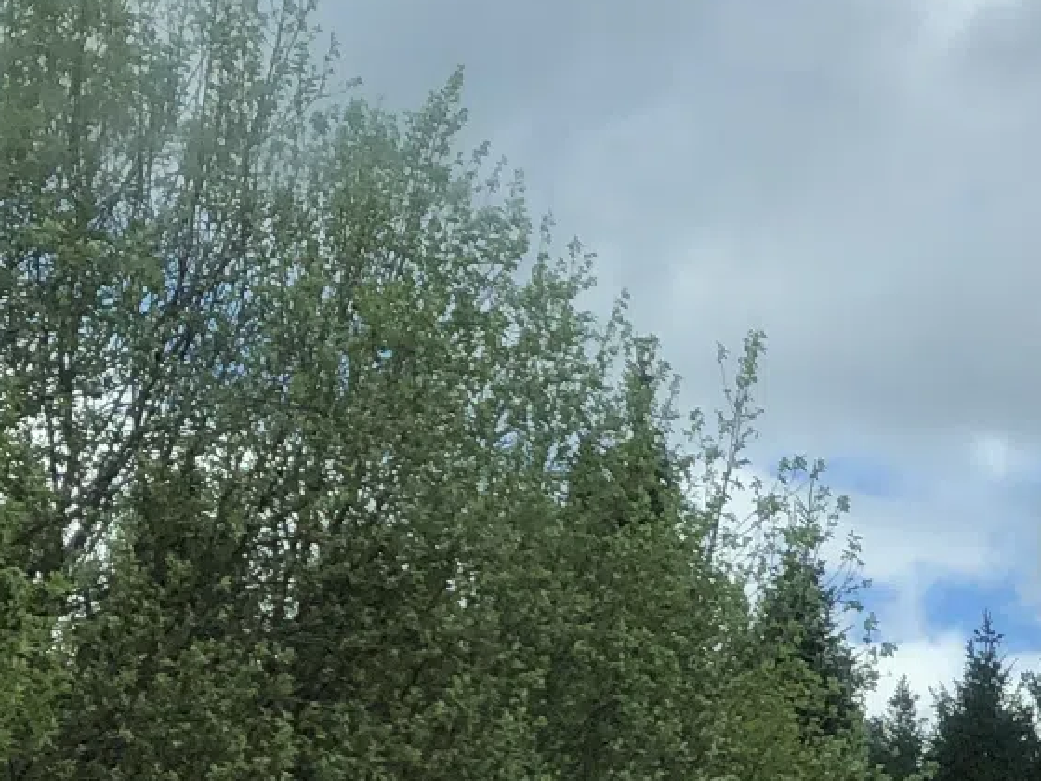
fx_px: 3609
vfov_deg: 11.9
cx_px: 1677
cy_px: 1112
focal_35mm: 120
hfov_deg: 14.9
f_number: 1.8
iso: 20
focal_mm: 4
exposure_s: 1/1143
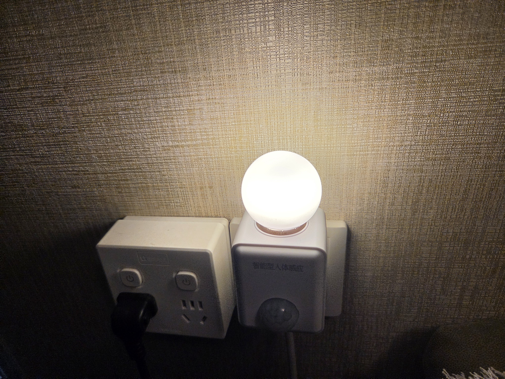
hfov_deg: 73.9
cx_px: 252
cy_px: 190
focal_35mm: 23
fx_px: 336
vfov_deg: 58.9
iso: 125
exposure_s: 1/100
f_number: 1.8
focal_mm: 5.4
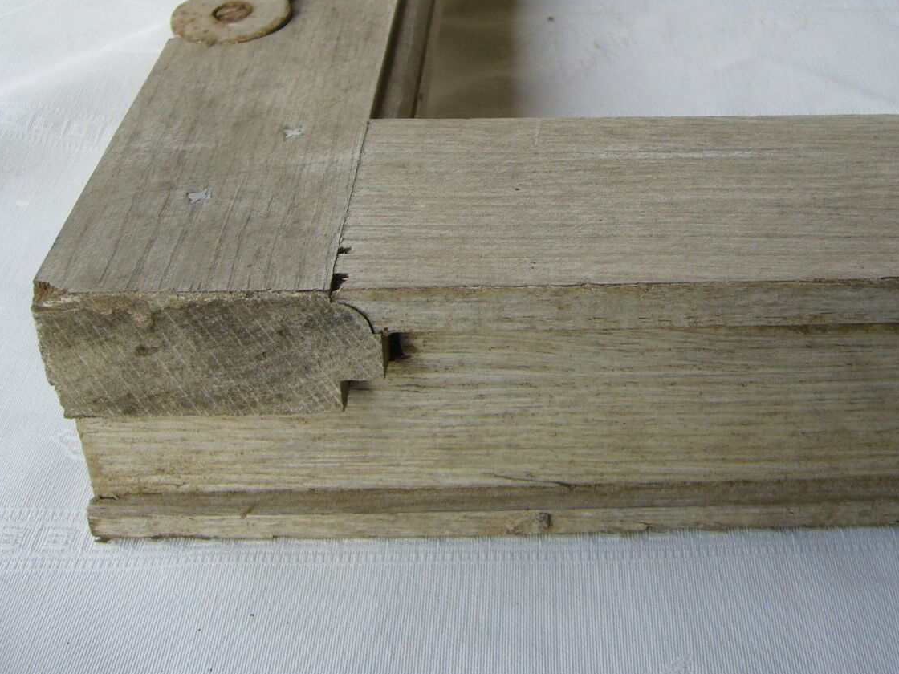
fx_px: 1299
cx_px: 594
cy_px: 205
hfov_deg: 37.8
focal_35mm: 50
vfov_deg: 28.8
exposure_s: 1/160
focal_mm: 5.8
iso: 80
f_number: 2.8
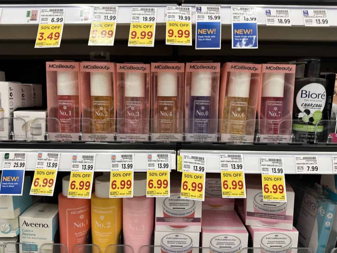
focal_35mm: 24
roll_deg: +0.7
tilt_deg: -7.6
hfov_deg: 71.6
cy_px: 126
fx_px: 234
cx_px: 168
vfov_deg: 56.8
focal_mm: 6.86
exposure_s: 1/64
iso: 125
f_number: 1.78
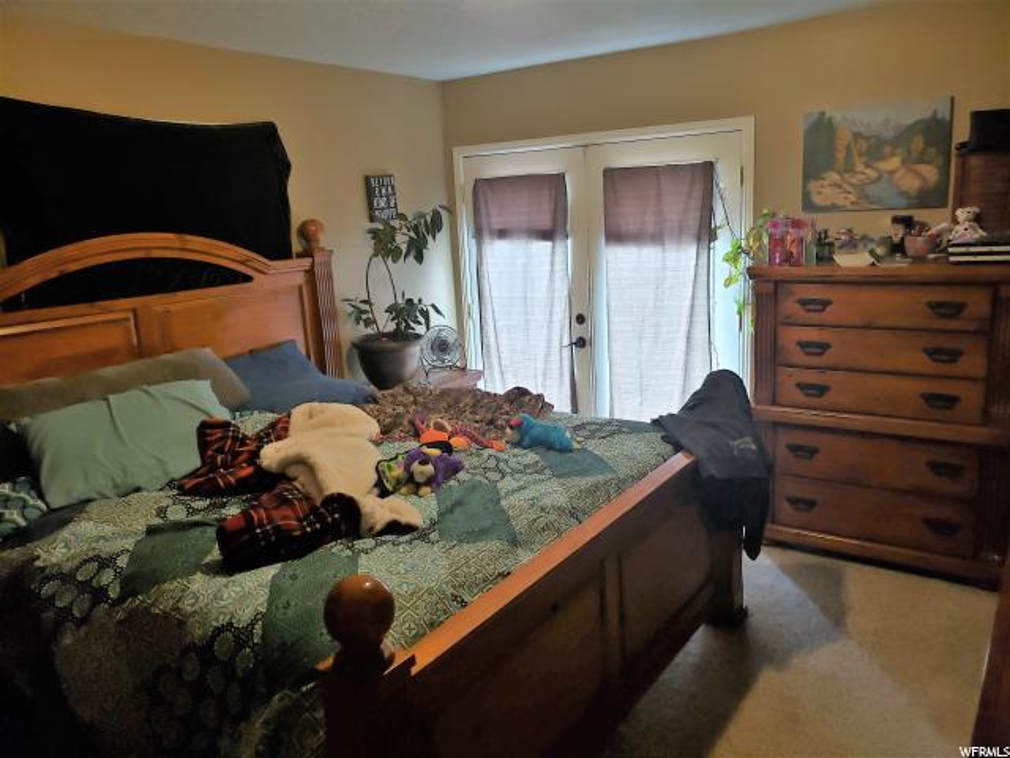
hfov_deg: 67.3
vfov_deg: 53.1
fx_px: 759
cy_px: 379
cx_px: 505
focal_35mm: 26
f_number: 1.5
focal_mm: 4.3
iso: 200
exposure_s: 1/60
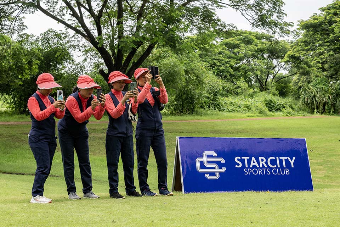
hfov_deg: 28.8
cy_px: 114
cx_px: 170
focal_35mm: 70
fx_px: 661
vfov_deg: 19.5
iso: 360
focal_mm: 70
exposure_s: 1/400
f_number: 8
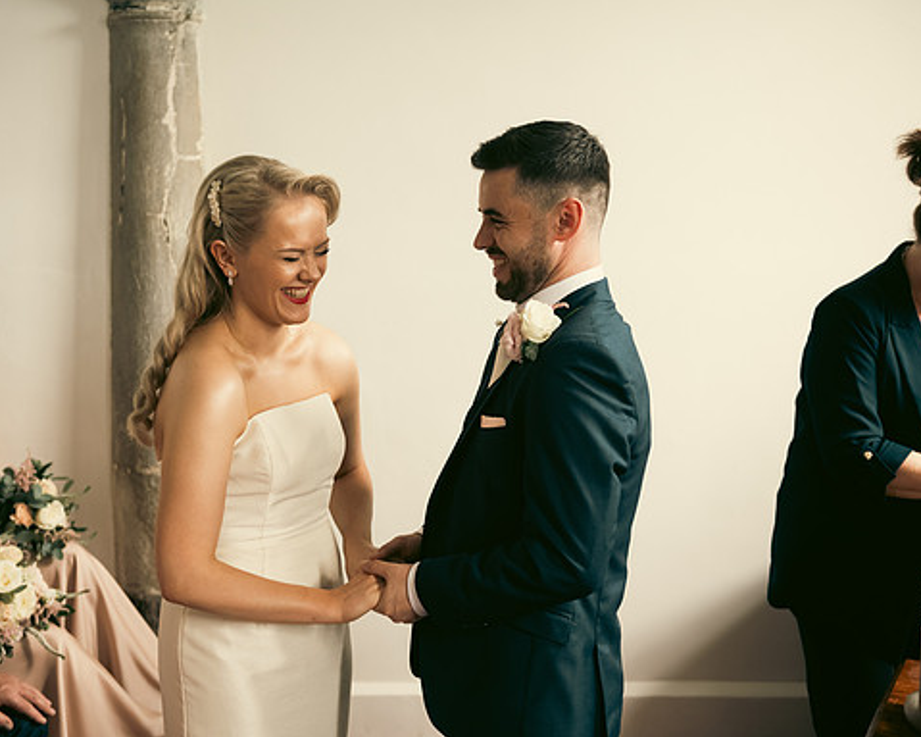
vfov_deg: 30.2
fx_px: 1363
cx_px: 411
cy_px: 370
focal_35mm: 50
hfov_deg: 37.3
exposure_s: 1/160
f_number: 3.5
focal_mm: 44
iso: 800
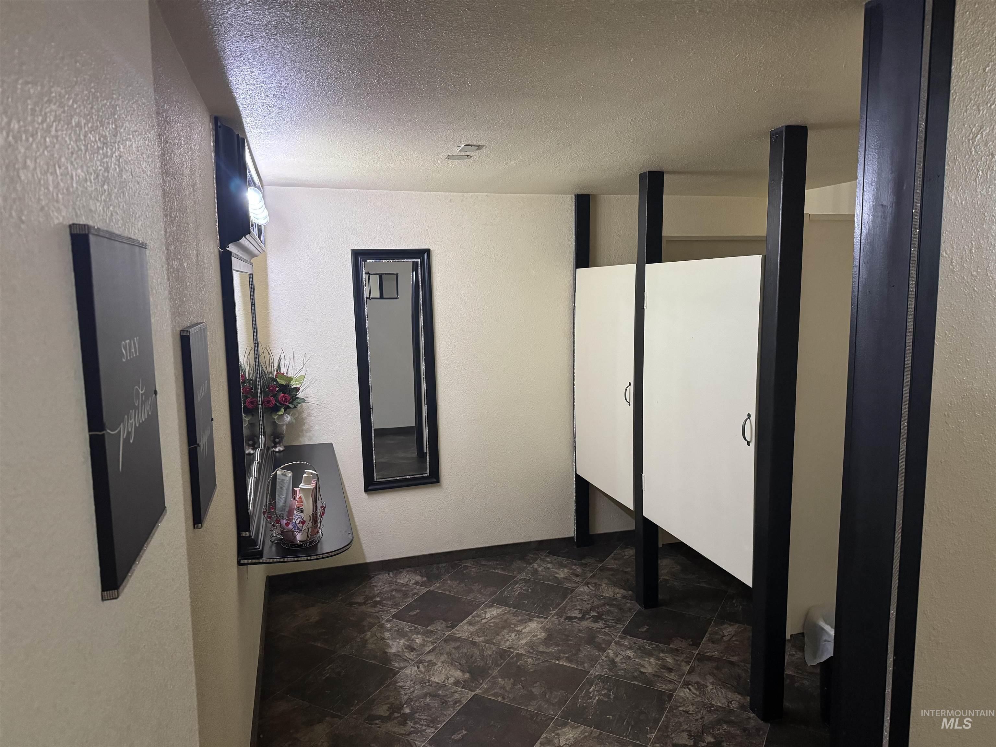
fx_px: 691
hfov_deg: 71.6
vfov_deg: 56.8
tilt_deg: -7.5
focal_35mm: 24
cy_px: 374
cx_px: 498
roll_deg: +0.5
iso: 800
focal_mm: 6.76
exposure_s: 1/60
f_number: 1.78
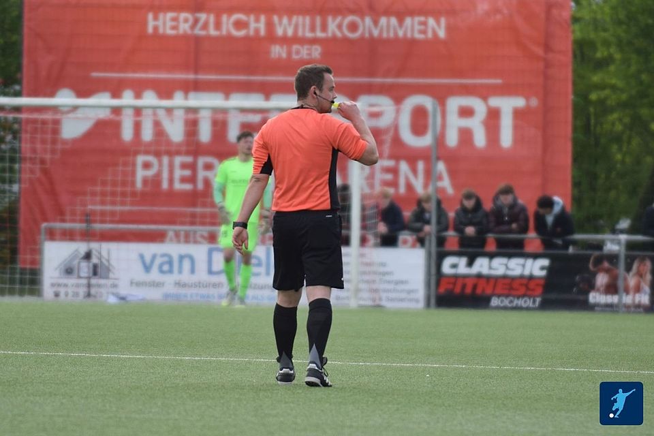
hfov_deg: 6.9
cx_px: 327
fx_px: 5450
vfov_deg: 4.6
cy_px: 218
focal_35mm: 300
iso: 180
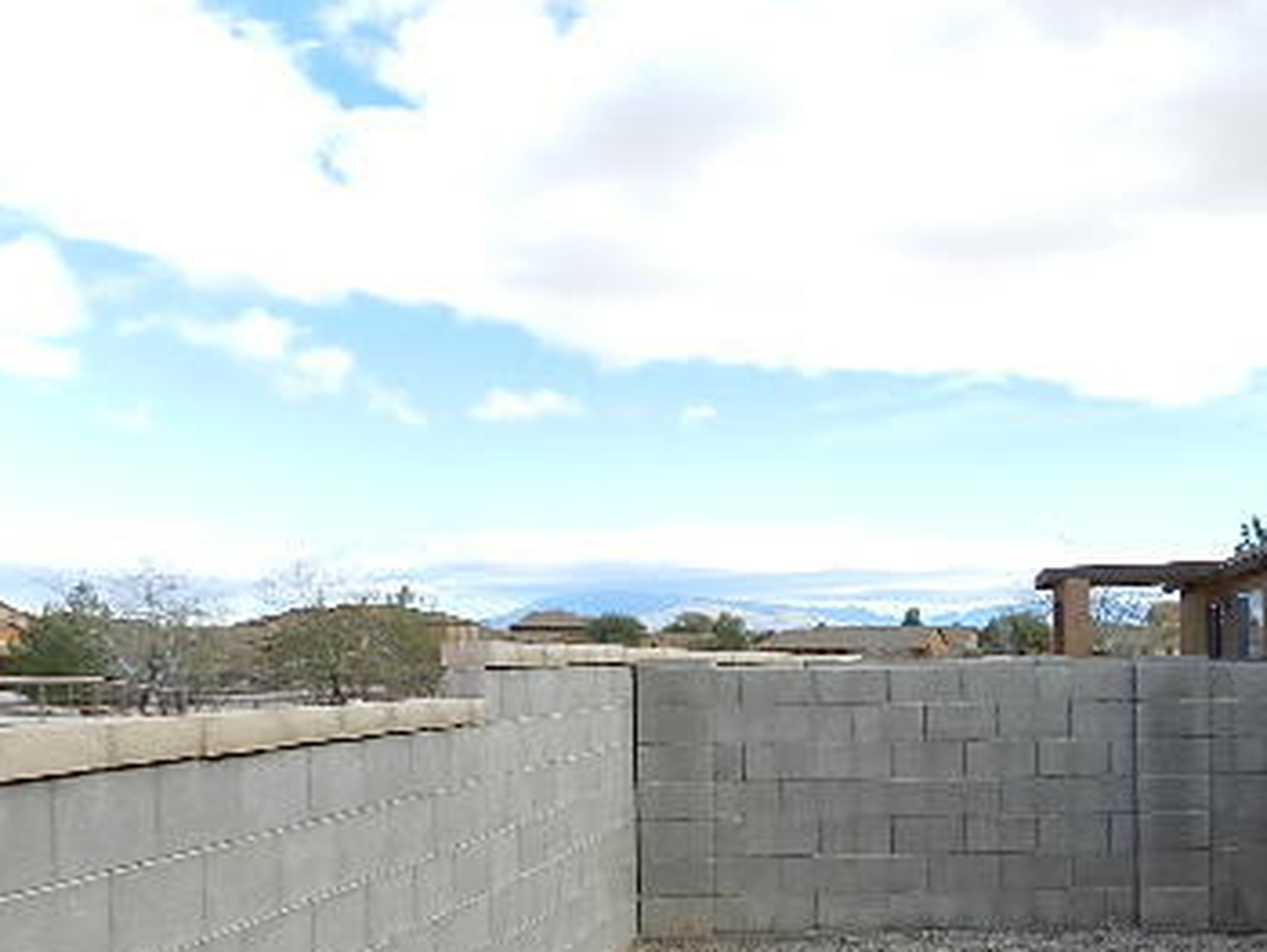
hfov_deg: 42.2
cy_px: 684
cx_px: 1064
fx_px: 1538
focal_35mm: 42
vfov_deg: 33.9
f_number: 3.4
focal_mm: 4
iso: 160
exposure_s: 1/800
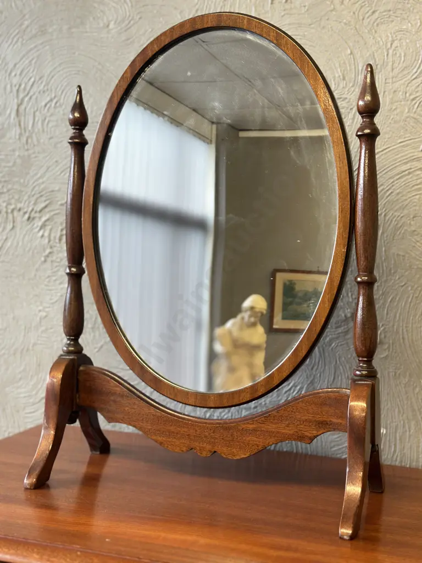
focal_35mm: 48
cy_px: 282
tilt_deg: -2.5
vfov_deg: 39.7
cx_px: 211
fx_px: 780
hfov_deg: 30.3
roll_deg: -1.1
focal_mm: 6.86
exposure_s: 1/100
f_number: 1.78
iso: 100
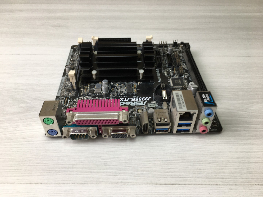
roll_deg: +1.8
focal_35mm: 29
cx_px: 132
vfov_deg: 48.2
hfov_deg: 61.7
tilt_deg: -43.4
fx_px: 220
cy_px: 98
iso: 25
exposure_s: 1/50
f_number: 2.2
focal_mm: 4.15
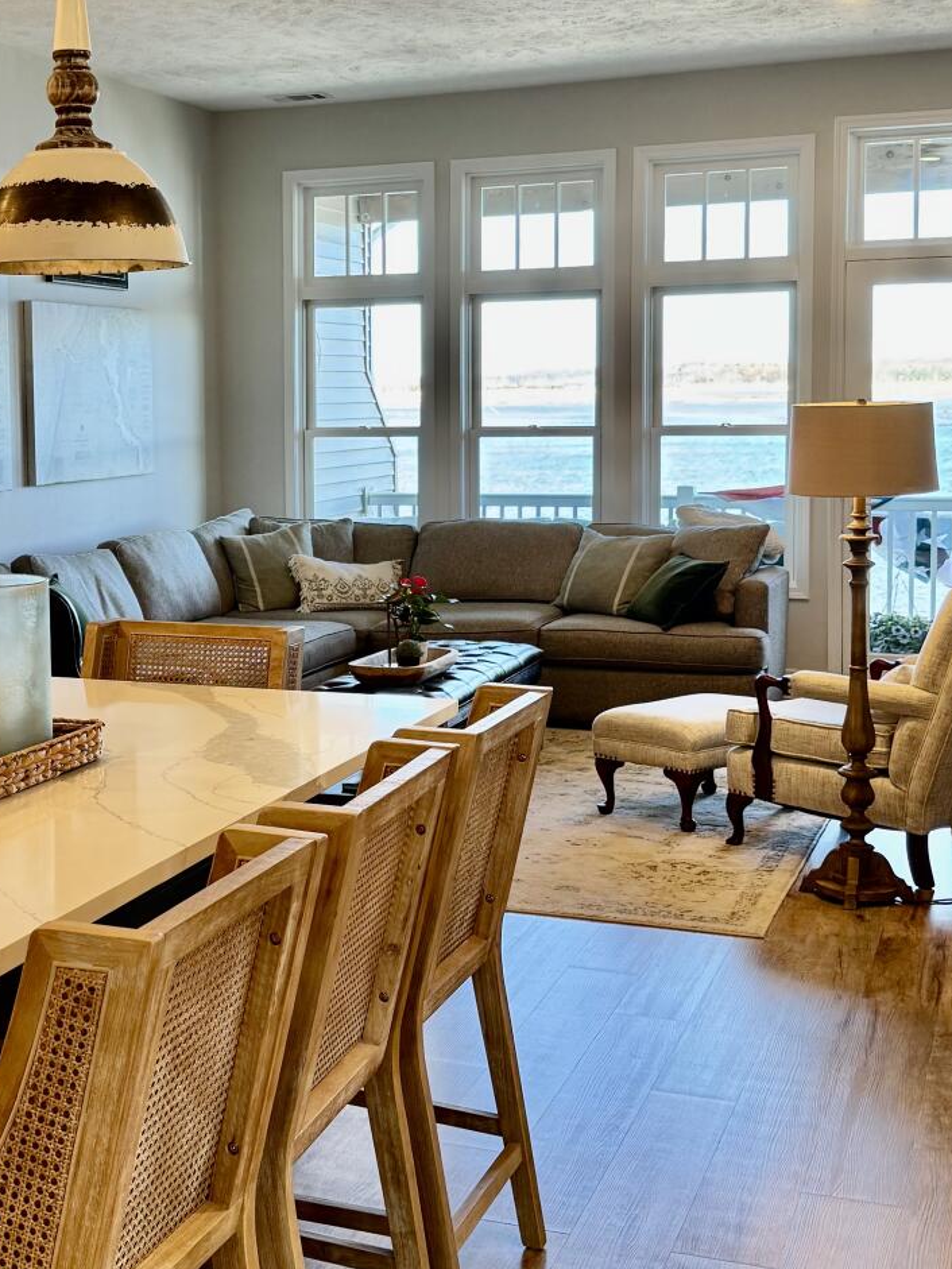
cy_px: 503
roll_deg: +0.8
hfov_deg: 28.1
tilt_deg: -4.0
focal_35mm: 51
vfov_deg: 37.3
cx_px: 214
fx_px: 1870
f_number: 1.78
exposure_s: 1/120
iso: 160
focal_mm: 6.76
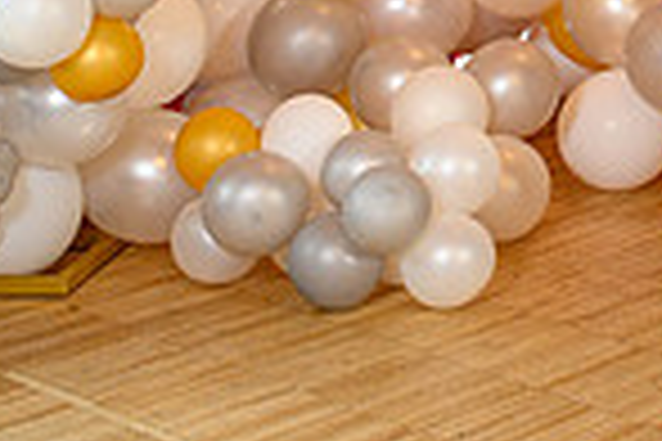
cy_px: -449
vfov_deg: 9.0
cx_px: 1010
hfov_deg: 13.4
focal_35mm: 144
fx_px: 2648
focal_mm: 35
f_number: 3.5
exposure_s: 1/100
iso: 1250
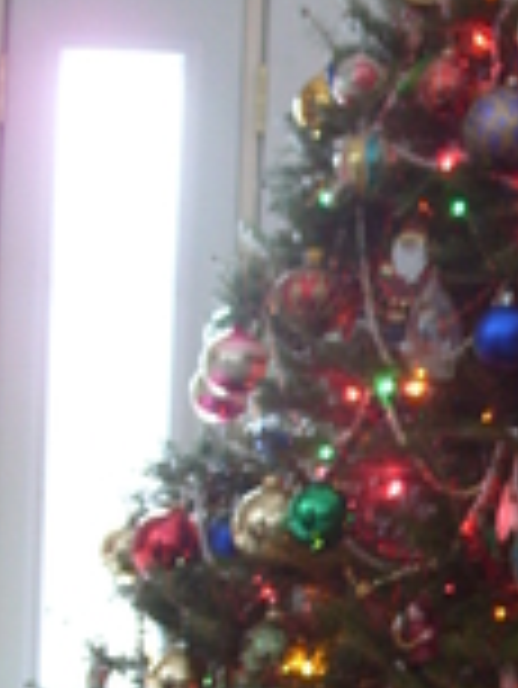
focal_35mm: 110
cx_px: 685
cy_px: 719
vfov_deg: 17.4
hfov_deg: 13.0
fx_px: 2192
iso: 200
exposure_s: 1/8
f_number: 2.8
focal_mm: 7.8
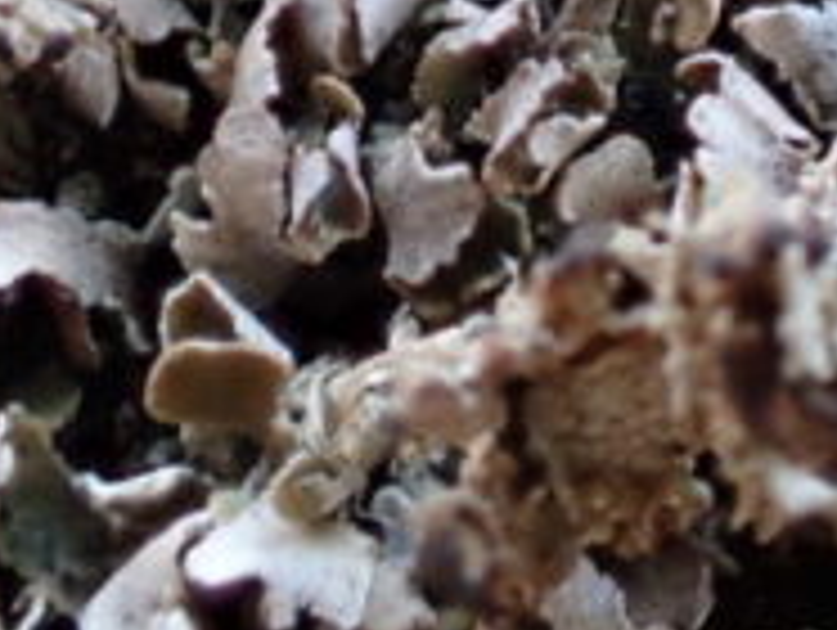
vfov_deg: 13.3
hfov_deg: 19.0
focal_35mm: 103
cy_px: -405
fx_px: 2494
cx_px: 590
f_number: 3.2
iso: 250
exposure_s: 1/125
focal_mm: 5.5
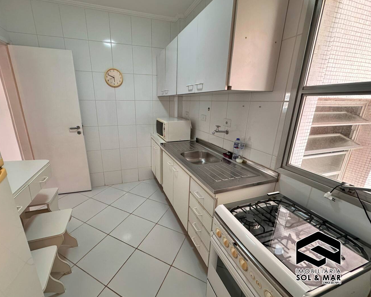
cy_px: 149
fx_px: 165
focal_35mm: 15
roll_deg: -0.7
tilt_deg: -16.3
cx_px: 169
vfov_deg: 84.0
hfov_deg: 96.5
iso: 160
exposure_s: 1/120
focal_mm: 2.22
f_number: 2.2
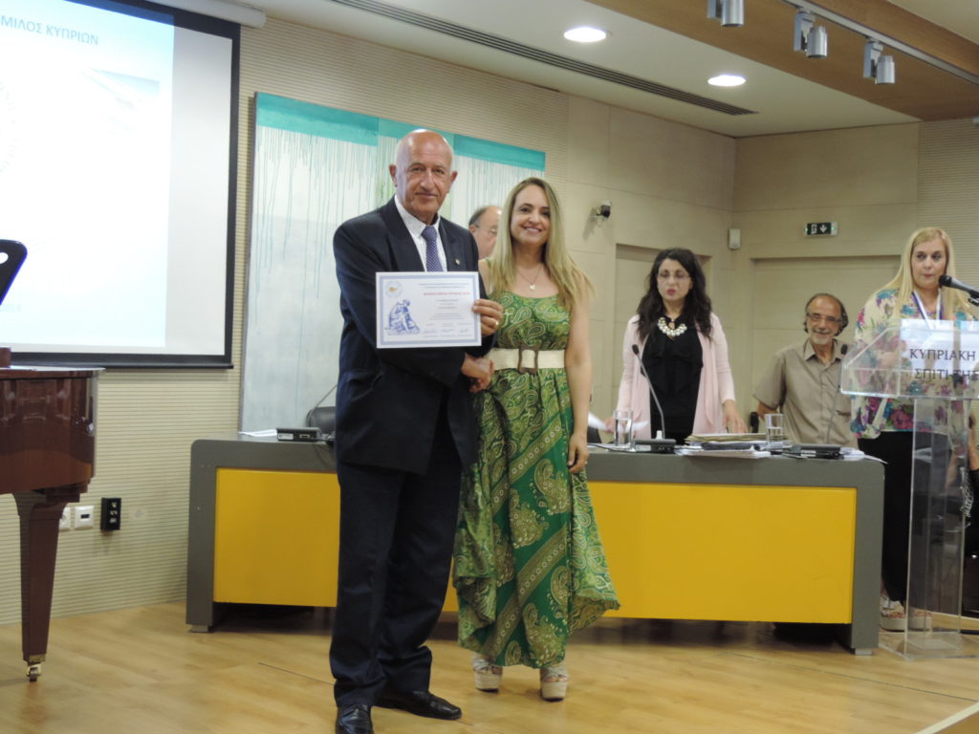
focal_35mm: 47
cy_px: 367
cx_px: 490
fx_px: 1329
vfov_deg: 30.9
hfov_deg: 40.4
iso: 400
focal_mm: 8.3
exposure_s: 1/20
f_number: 3.5
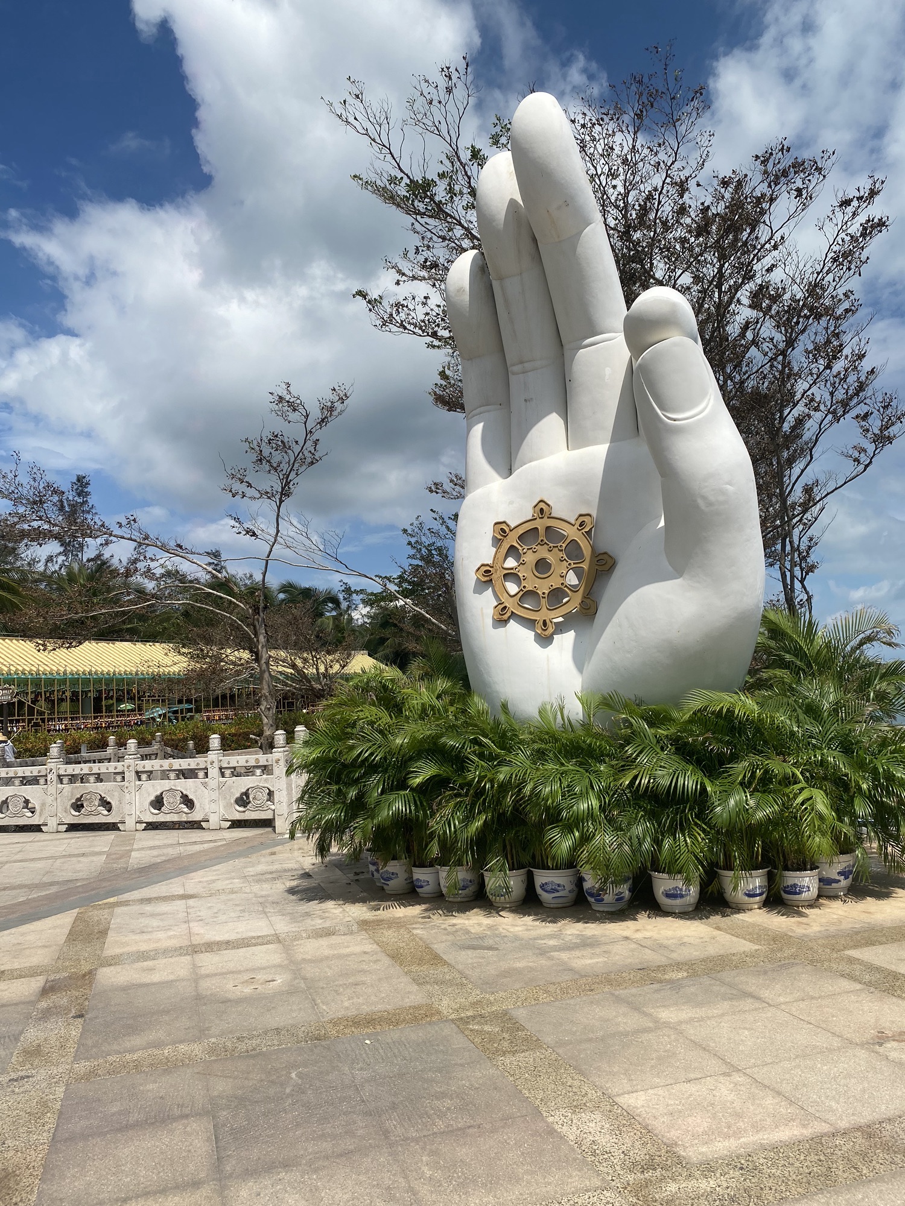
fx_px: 906
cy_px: 603
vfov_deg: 67.3
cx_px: 452
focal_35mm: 26
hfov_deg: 53.1
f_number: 1.8
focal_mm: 4.25
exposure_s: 1/6061
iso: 32
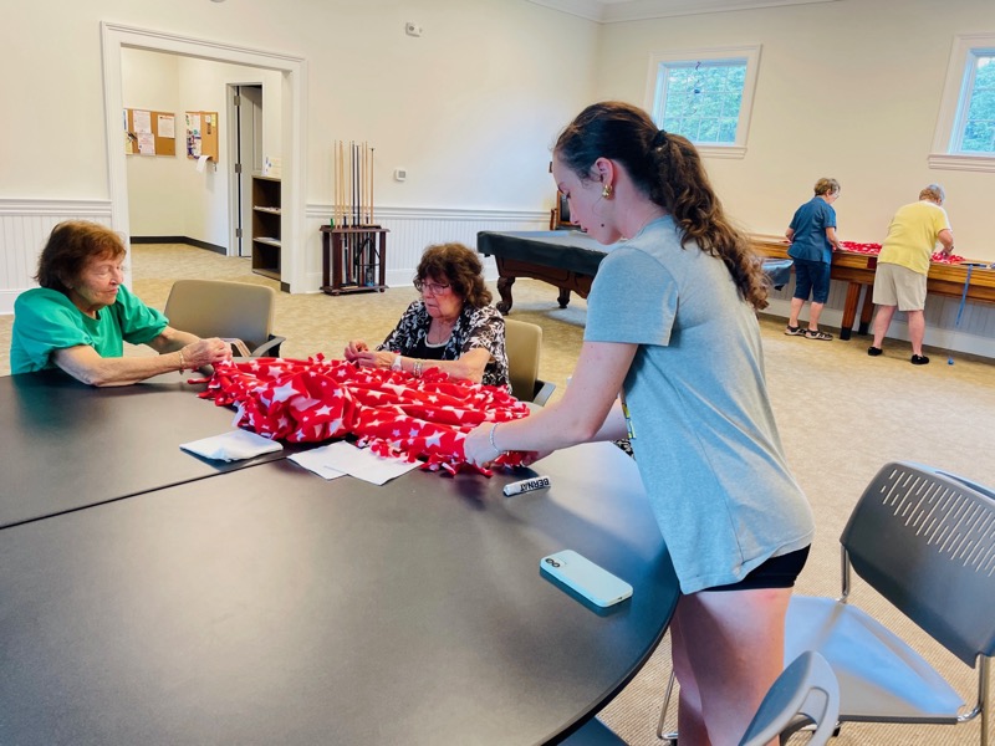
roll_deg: -4.9
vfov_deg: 53.1
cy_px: 373
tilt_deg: -15.3
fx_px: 747
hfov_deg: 67.3
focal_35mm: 26
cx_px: 498
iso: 80
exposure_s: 1/60
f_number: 1.6
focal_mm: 4.2
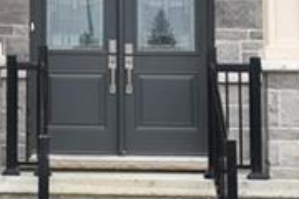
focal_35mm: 171
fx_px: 1420
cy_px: -46
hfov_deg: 11.8
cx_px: -51
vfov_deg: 7.9
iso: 200
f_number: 7.1
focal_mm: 20
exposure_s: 1/200
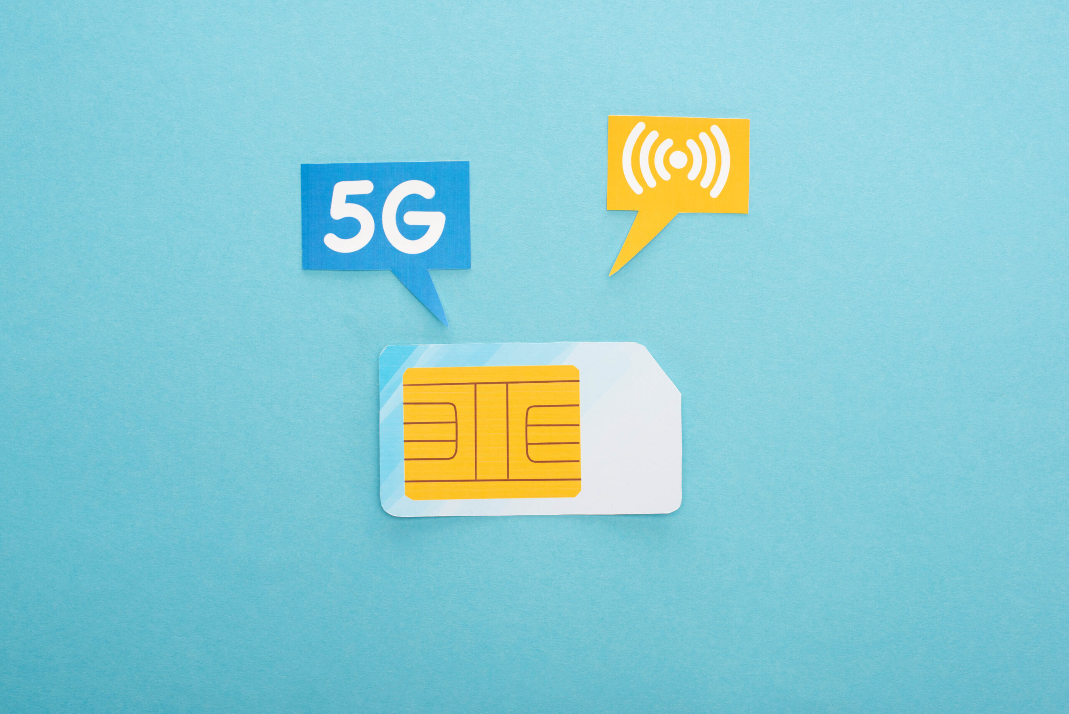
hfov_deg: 39.6
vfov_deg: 27.0
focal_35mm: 50
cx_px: 534
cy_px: 357
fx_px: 1485
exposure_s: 1/160
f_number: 9
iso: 200
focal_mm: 50
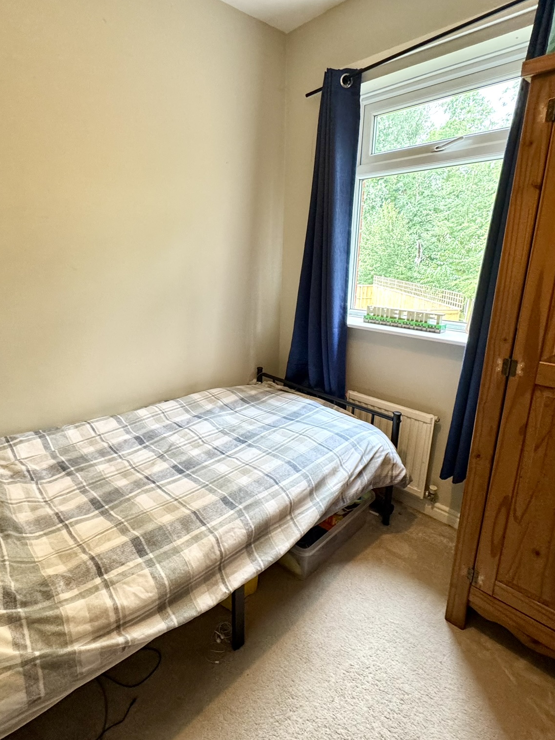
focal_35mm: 19
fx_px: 406
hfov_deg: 68.4
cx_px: 242
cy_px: 366
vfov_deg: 84.7
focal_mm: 2.22
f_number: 2.2
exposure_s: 1/99
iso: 320
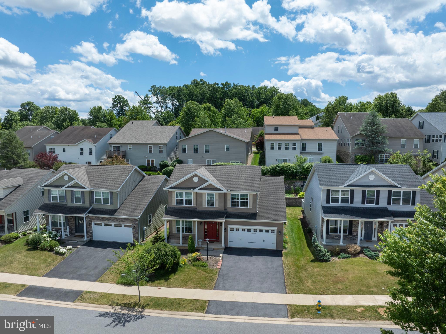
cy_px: 167
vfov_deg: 56.8
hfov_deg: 71.6
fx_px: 309
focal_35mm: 24
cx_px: 223
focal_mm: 12.29
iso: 100
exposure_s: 1/400
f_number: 7.1
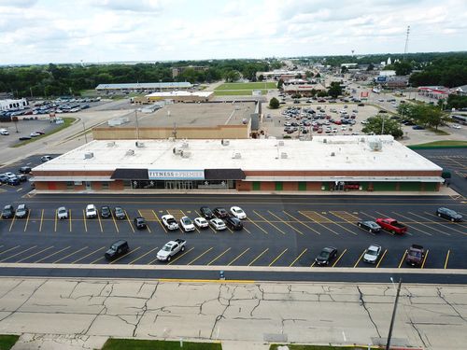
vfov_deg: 53.1
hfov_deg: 67.3
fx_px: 351
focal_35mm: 26
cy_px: 175
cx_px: 234
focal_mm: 4.73
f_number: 2.2
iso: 100
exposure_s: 1/661
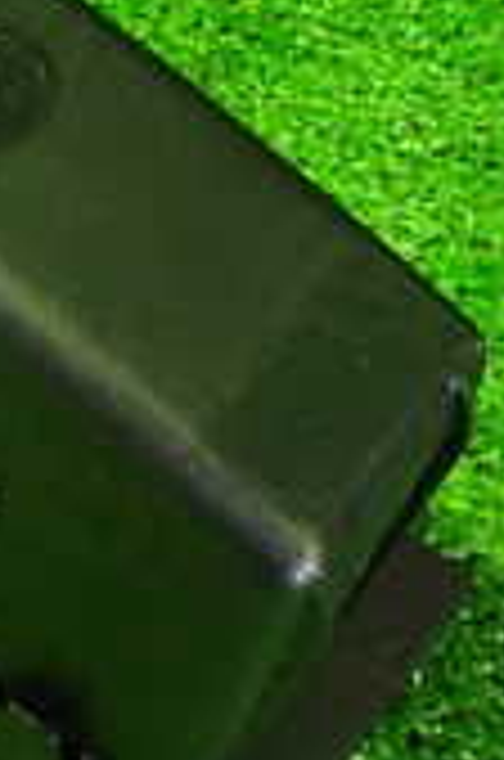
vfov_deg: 18.3
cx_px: -333
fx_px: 2340
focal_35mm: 111
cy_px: 162
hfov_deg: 11.6
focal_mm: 5.4
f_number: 2.3
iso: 800
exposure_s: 1/20
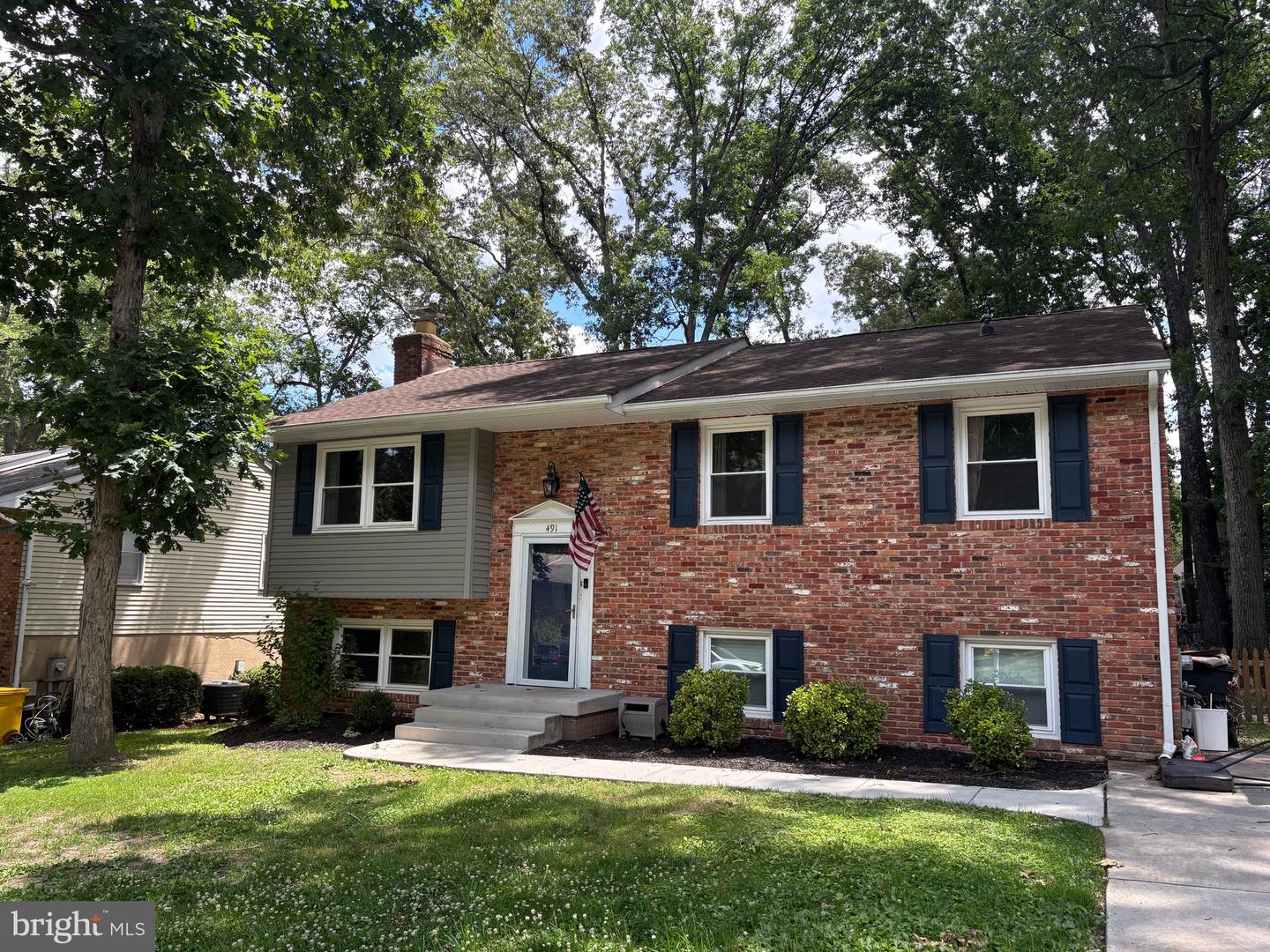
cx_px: 635
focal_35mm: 26
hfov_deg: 67.3
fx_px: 954
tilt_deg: +8.1
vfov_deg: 53.1
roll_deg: -0.9
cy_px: 476
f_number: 1.6
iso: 64
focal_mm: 5.96
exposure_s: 1/660
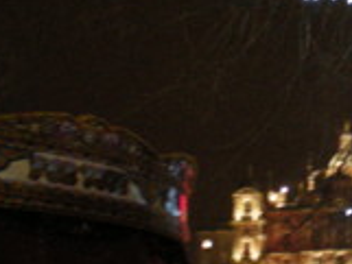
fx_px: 1079
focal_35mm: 106
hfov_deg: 18.1
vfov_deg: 14.0
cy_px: 96
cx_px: 356
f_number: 3.1
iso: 400
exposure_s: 1/3.3
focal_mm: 6.3
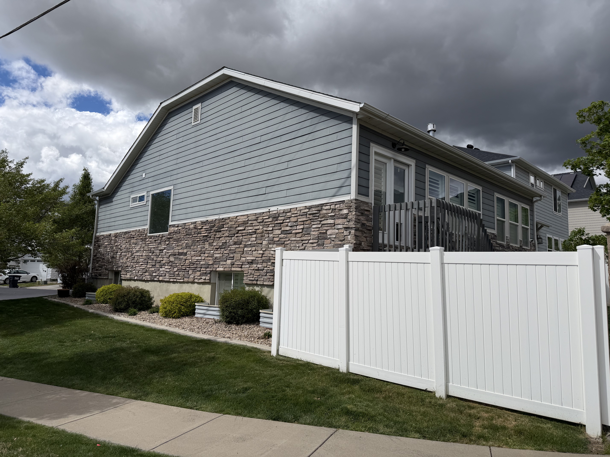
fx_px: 423
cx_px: 305
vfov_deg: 56.8
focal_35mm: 24
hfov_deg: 71.6
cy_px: 228
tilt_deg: +7.6
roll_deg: -1.6
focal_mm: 6.76
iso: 80
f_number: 1.78
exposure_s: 1/8130
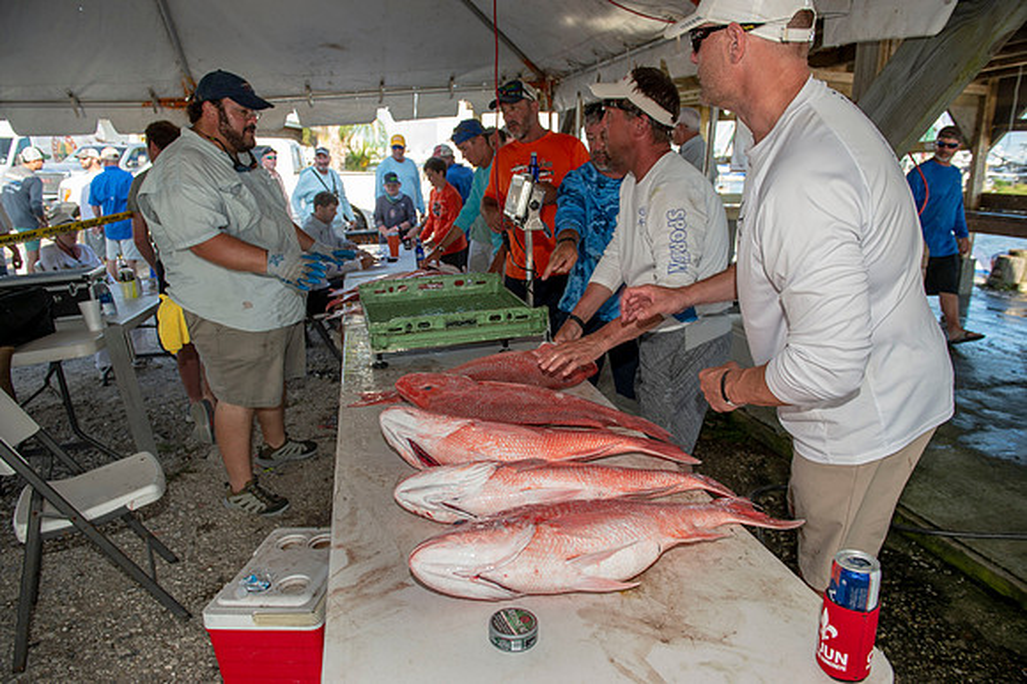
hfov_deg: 73.8
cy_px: 342
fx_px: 684
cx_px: 514
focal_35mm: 24
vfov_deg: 53.1
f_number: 5
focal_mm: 24
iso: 100
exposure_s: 1/125
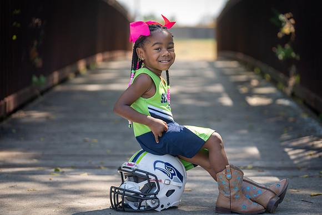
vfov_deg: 13.6
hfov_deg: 20.2
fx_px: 904
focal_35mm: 101
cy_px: 108
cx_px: 161
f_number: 2.8
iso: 100
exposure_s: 1/320
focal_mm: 101
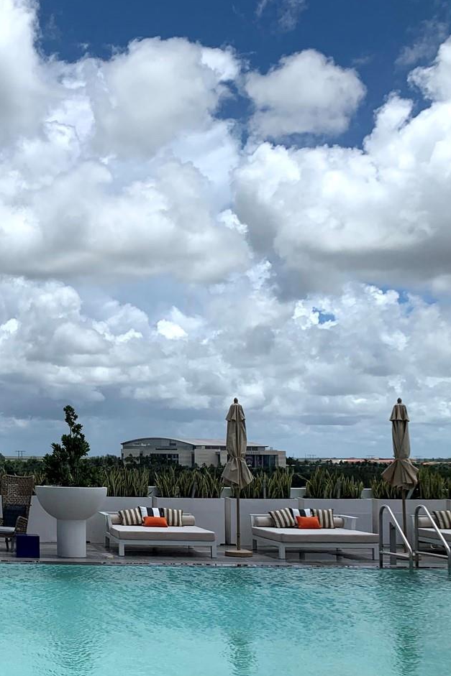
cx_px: -70
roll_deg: -0.4
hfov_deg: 26.4
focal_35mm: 46
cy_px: 393
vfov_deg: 42.6
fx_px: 865
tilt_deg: +4.2
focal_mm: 4.25
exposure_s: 1/5405
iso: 25
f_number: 1.8
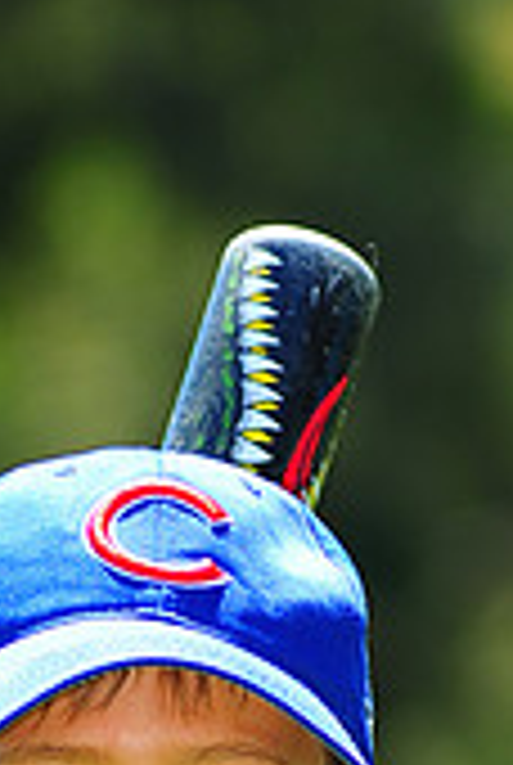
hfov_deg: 2.3
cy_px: 1224
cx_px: 328
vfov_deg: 3.3
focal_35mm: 612
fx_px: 13028
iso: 200
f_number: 5
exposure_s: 1/400
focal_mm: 180
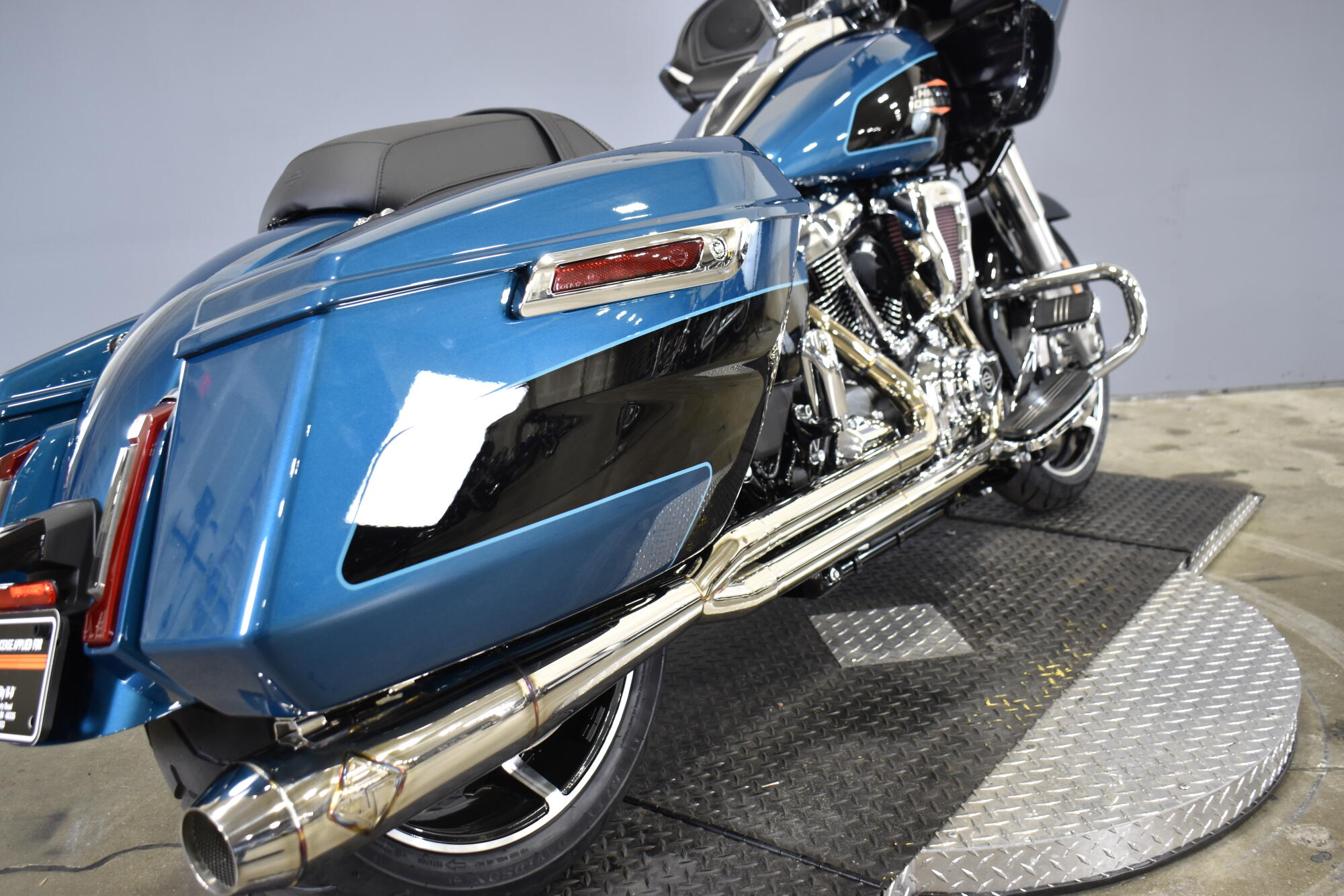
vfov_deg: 40.0
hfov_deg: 57.2
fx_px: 1232
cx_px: 672
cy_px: 448
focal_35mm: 33
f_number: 3.8
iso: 400
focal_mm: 22
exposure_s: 1/13
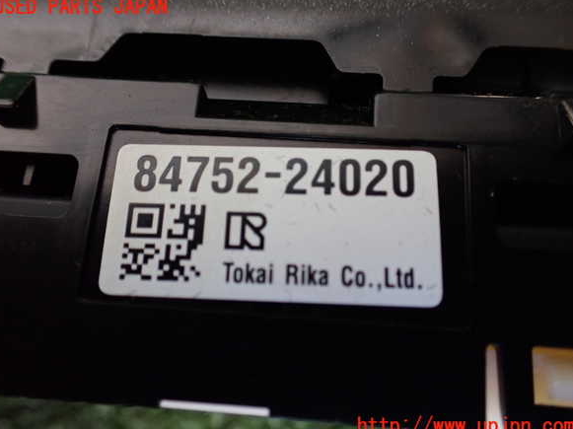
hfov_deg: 58.4
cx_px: 284
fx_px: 513
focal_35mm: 31
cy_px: 217
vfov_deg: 45.4
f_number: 2.3
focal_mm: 5.4
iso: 640
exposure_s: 1/125
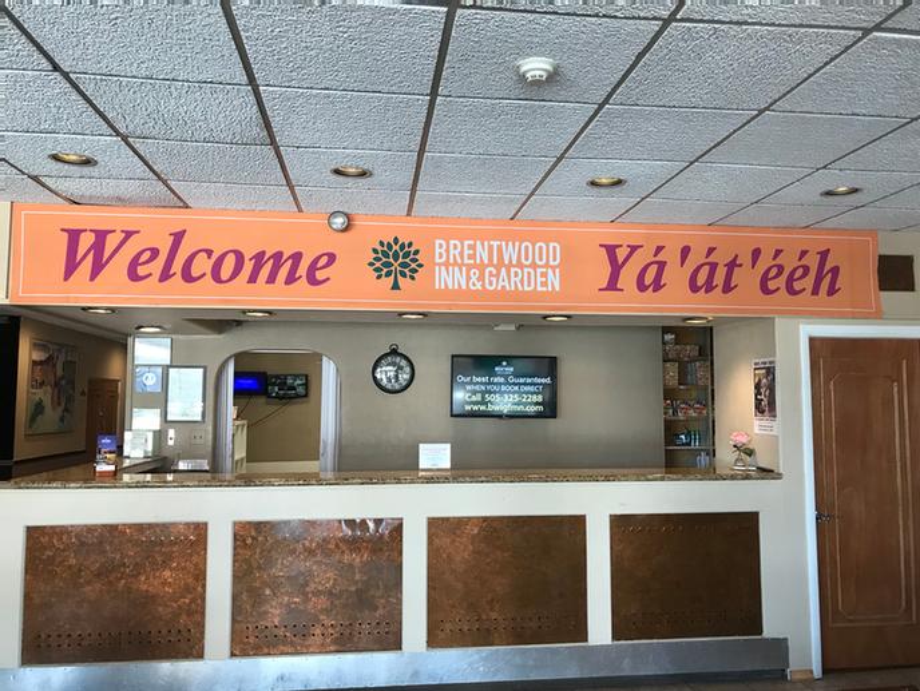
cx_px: 460
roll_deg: -0.1
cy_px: 346
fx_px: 745
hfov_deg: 63.4
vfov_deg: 49.8
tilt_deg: +5.5
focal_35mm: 28
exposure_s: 1/30
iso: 25
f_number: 1.8
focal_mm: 3.99
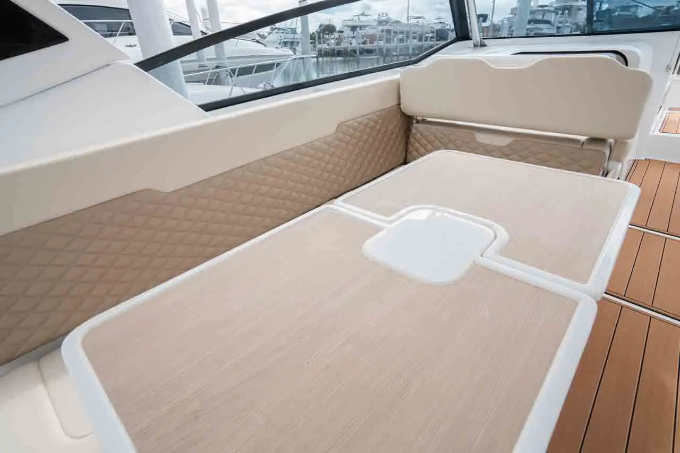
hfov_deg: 90.0
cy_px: 226
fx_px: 340
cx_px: 340
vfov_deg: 67.4
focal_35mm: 18
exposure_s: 1/160
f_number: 8
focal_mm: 18
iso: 200
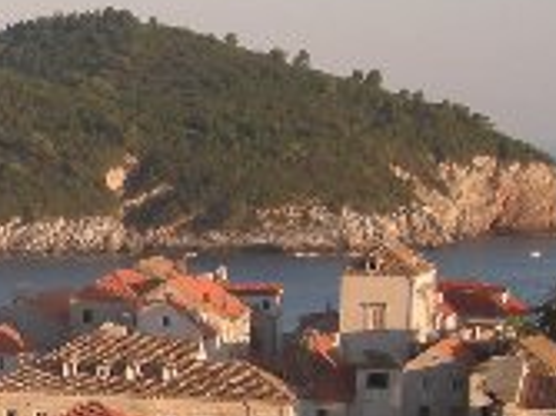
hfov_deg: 10.4
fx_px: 2841
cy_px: 416
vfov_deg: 8.3
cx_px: -516
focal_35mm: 177
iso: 64
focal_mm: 7.9
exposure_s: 1/423
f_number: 2.8
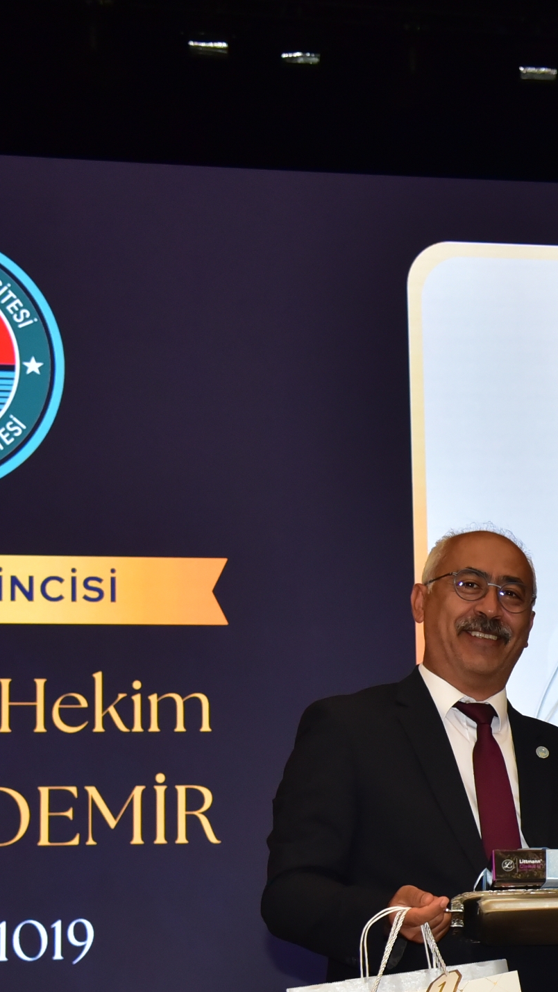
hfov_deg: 12.2
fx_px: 2498
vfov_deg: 22.2
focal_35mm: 95
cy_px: 748
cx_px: 809
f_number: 5.6
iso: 2200
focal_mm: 40
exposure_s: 1/200
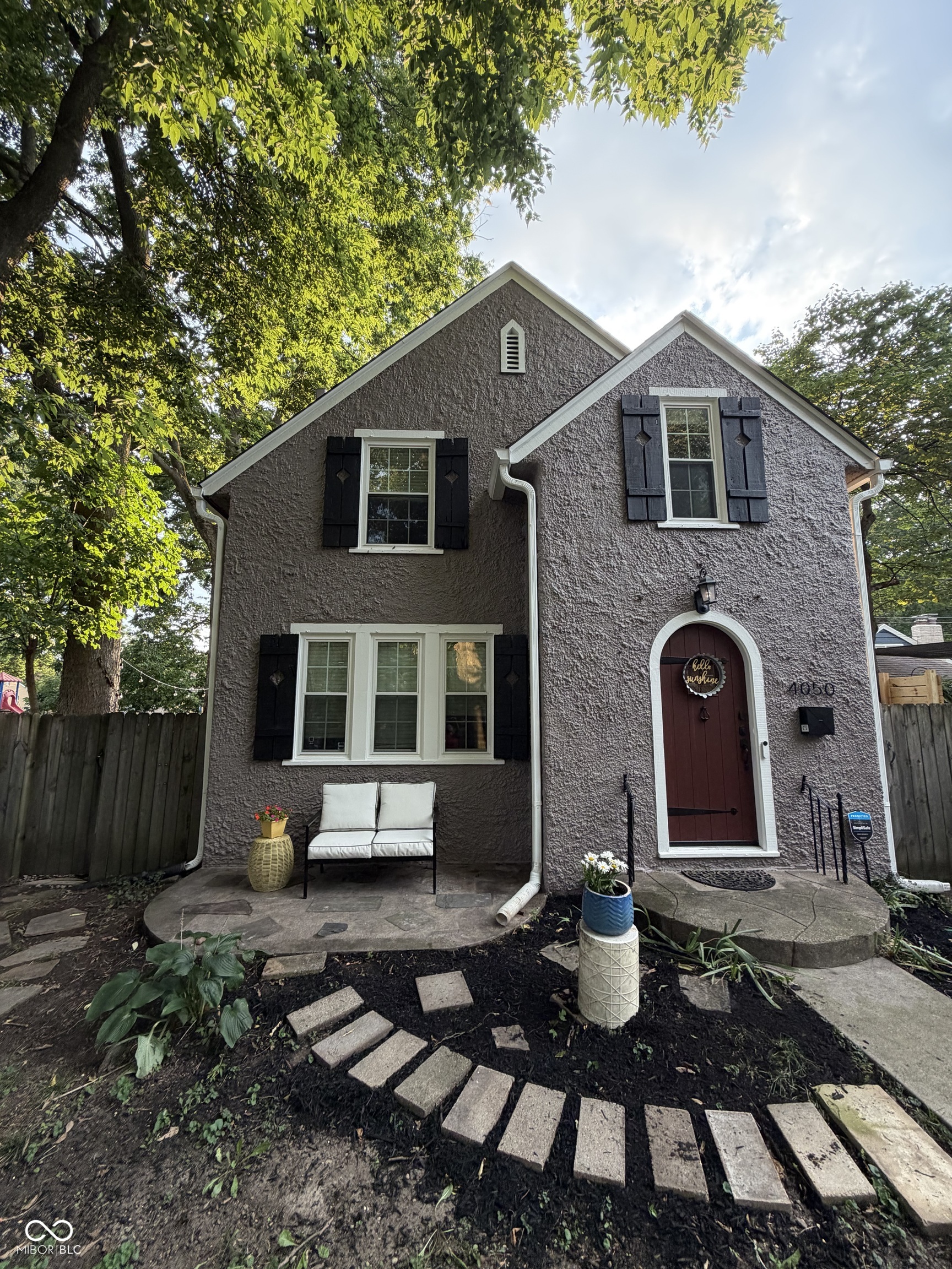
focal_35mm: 14
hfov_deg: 85.7
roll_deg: +0.4
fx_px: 513
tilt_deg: +9.5
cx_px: 476
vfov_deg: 102.1
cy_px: 634
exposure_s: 1/121
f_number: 2.2
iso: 125
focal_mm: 2.22
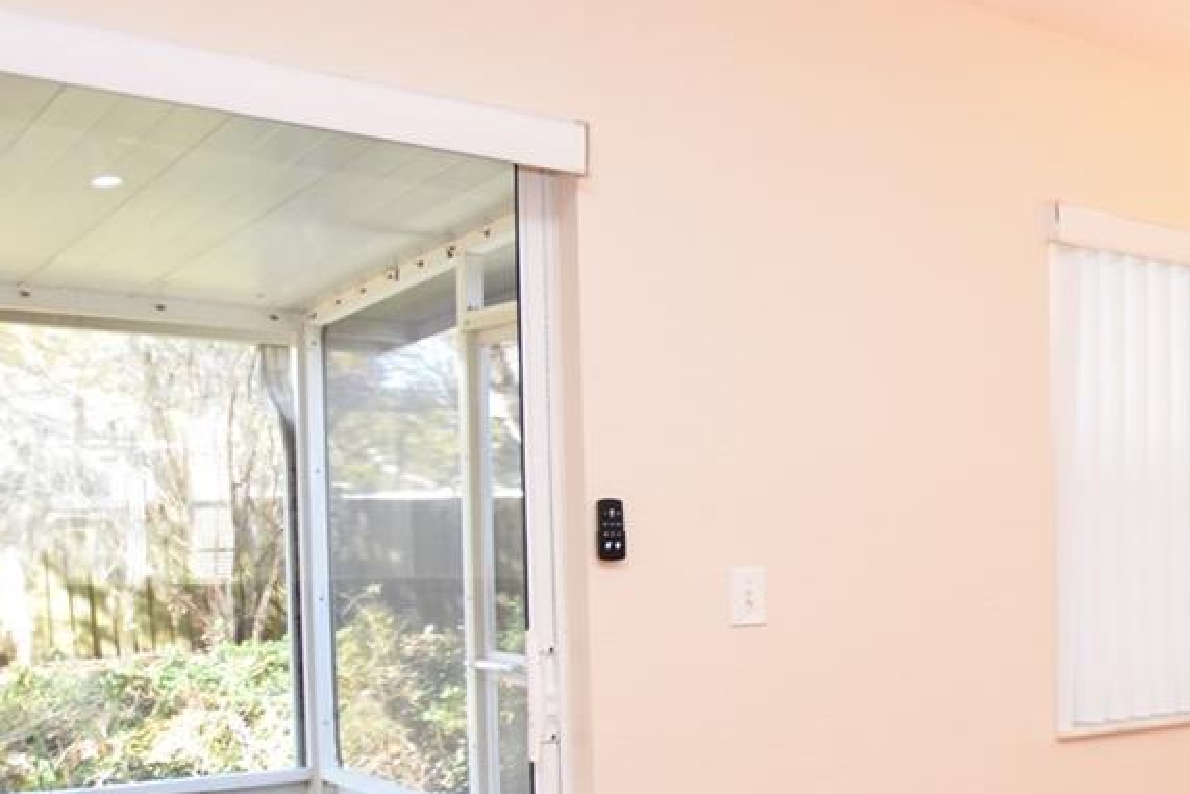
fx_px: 1389
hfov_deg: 33.3
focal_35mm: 42
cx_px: 1567
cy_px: 609
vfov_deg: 31.3
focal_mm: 10
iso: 250
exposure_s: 1/60
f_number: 4
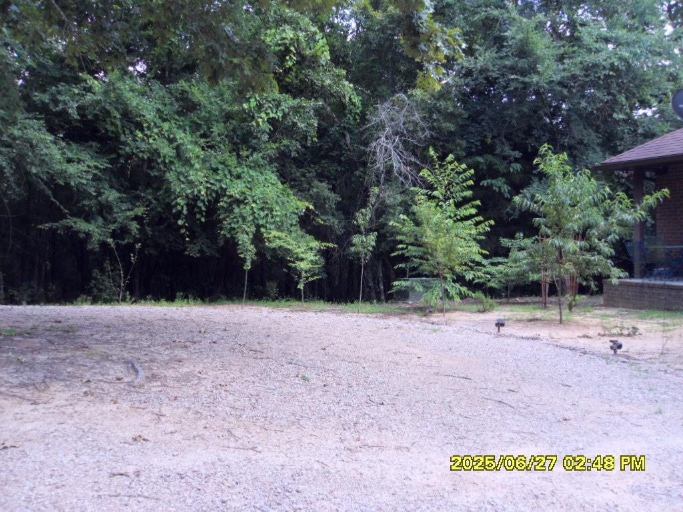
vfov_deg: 40.7
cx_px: 342
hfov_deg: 52.6
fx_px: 691
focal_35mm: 35
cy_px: 256
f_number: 3.5
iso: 80
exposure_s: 1/125
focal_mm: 6.3
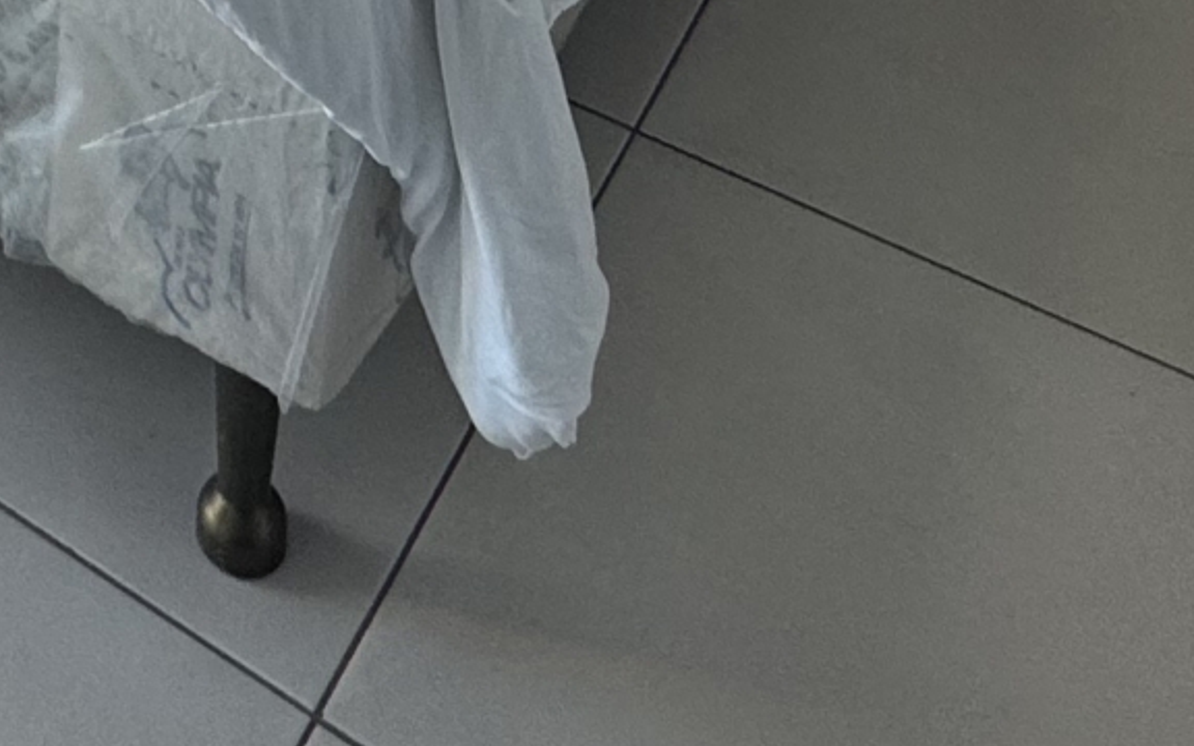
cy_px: -1171
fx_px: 2148
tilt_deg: -8.9
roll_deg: +0.0
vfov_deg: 13.2
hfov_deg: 28.2
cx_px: -129
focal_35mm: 66
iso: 50
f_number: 2.2
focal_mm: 2.22
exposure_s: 1/99
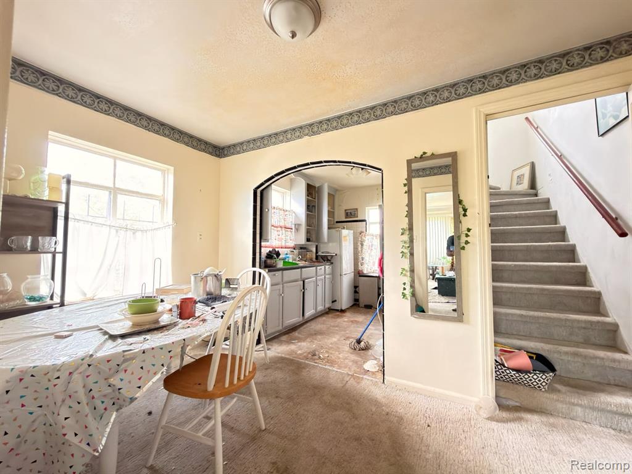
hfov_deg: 102.1
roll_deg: -0.5
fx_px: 256
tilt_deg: +2.0
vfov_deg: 85.7
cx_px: 316
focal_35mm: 14
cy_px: 237
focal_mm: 2.22
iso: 500
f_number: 2.2
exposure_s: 1/21
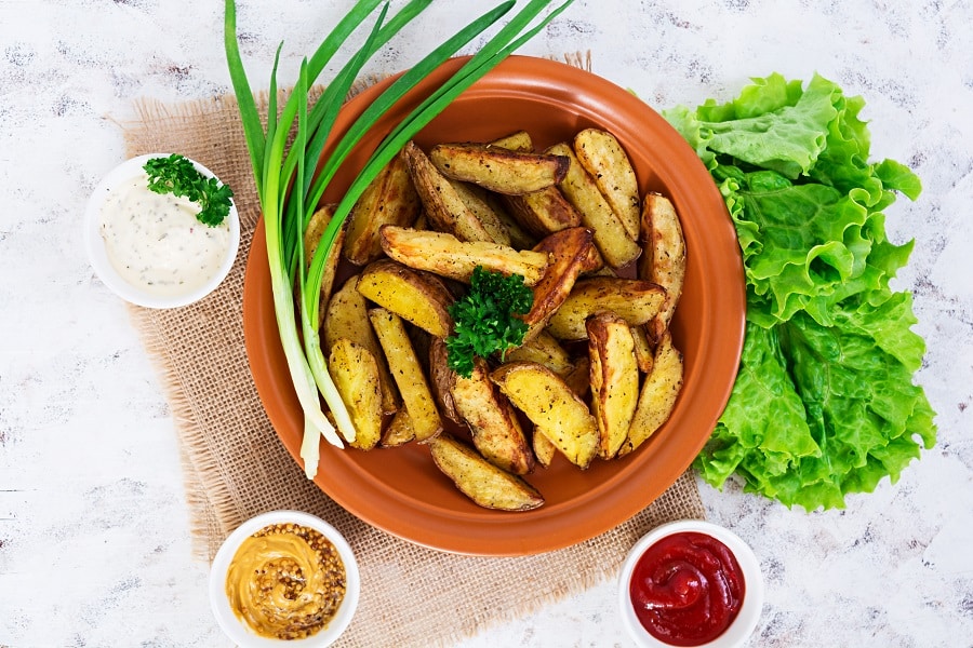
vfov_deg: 25.1
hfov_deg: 36.9
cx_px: 486
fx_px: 1459
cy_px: 324
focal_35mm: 54
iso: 125
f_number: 8
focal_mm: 36
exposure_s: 1/100
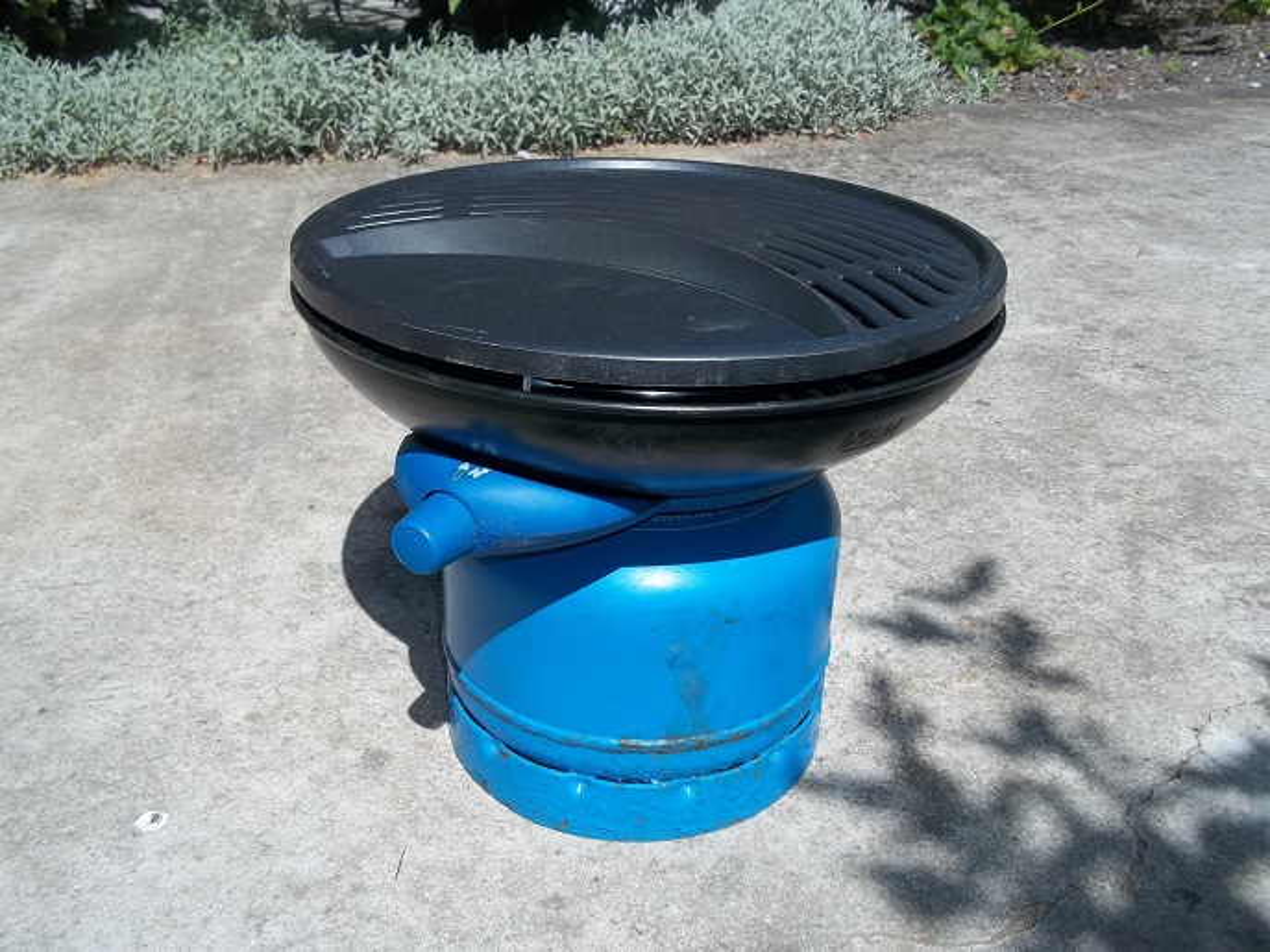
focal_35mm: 32
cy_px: 476
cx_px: 635
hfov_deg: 56.8
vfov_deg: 44.1
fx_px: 1174
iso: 80
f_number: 8.8
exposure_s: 1/200
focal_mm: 5.7
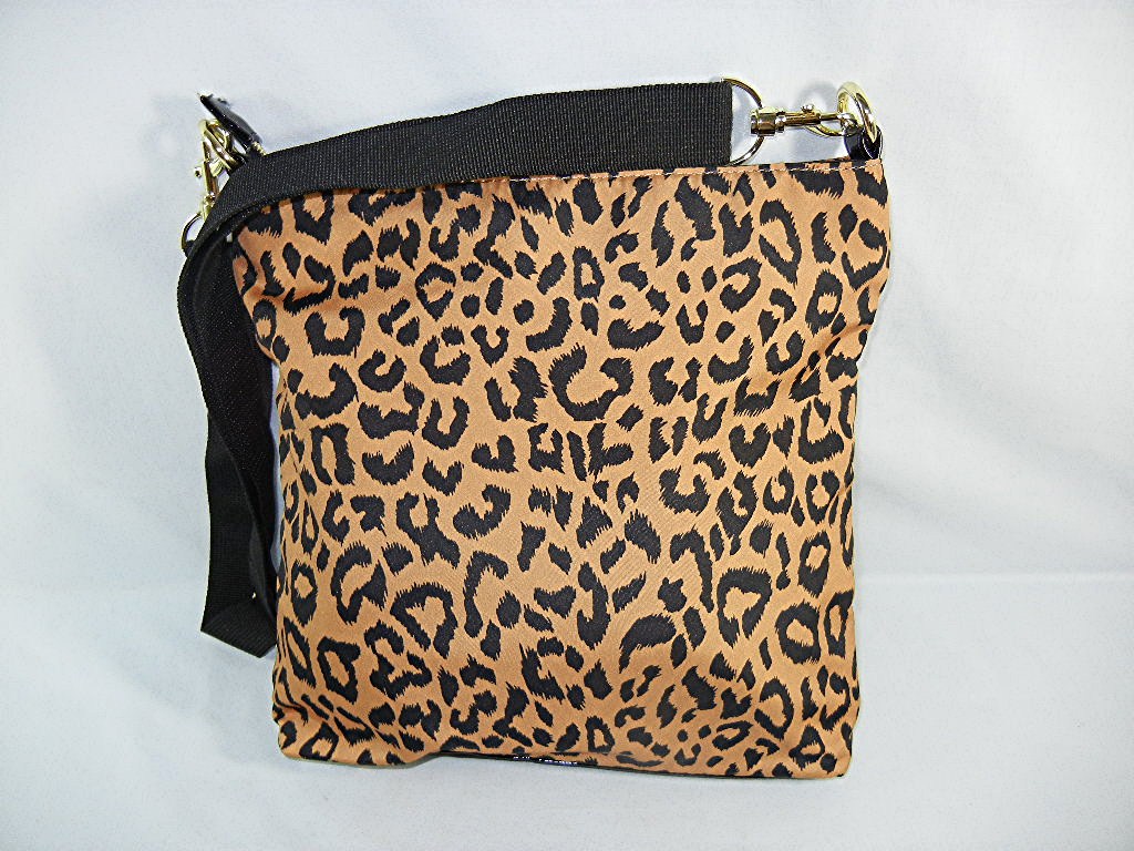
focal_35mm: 30
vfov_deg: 46.8
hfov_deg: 60.0
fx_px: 983
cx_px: 567
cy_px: 426
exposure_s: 1/30
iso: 200
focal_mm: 5.4
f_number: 3.5
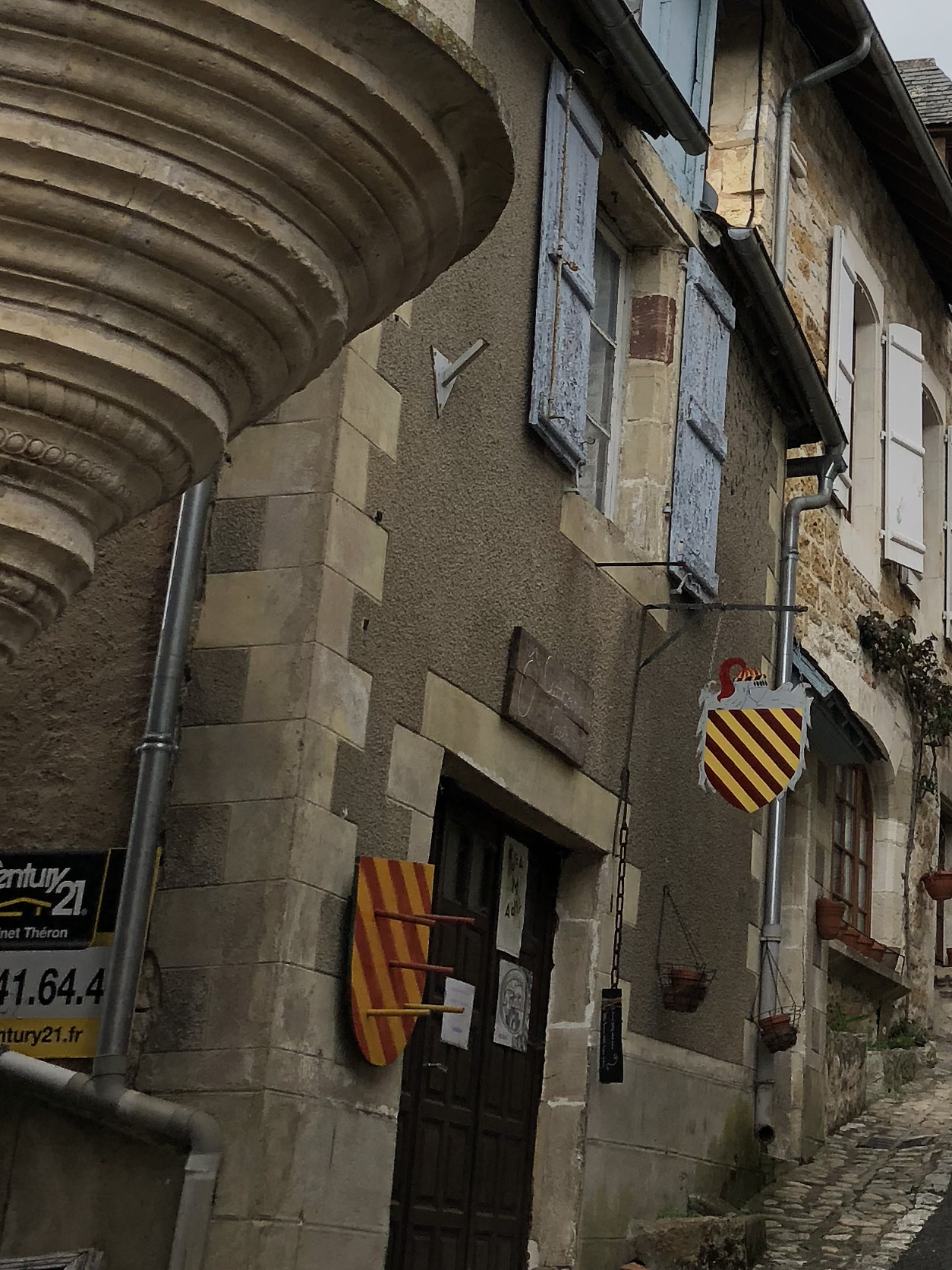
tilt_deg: +22.2
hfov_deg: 20.7
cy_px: 289
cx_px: 1095
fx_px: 2457
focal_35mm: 67
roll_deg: +1.7
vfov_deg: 28.5
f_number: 1.8
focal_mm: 4
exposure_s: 1/960
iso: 20
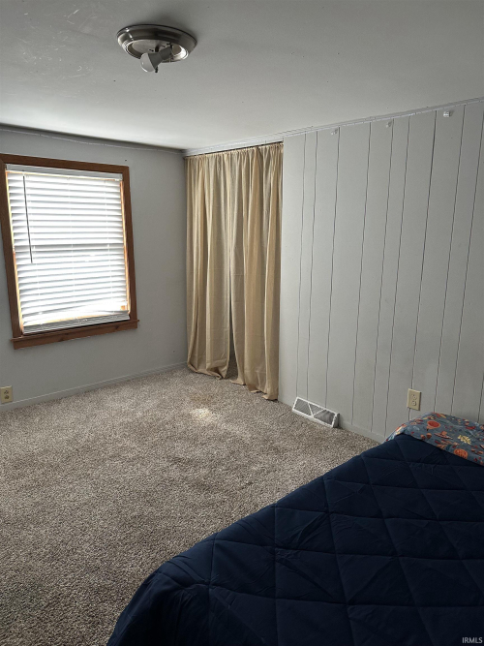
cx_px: 242
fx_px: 448
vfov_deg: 71.6
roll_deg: -1.8
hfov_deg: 56.8
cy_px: 323
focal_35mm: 24
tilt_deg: -11.6
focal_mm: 6.86
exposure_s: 1/60
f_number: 1.78
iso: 250
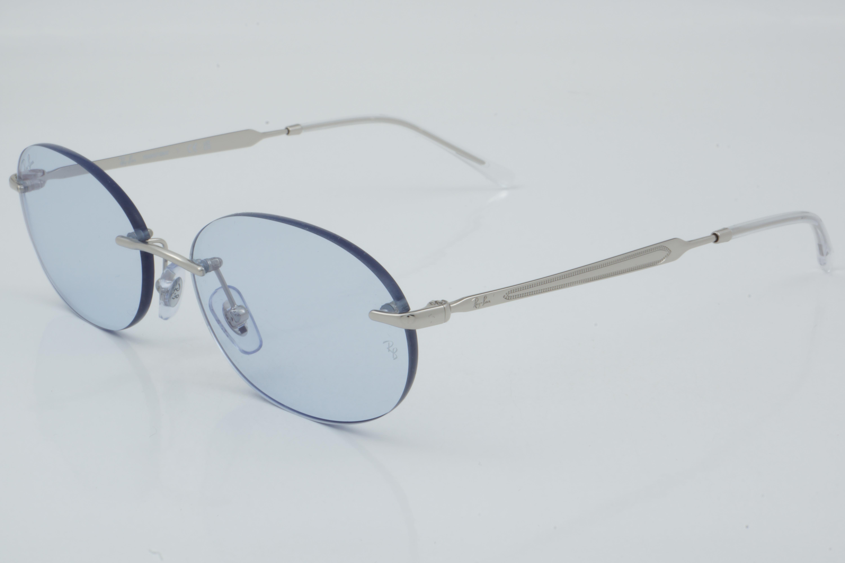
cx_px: 422
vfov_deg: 18.2
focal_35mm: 75
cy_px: 282
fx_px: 1760
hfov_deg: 27.0
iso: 100
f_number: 32
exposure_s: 1/3
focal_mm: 50
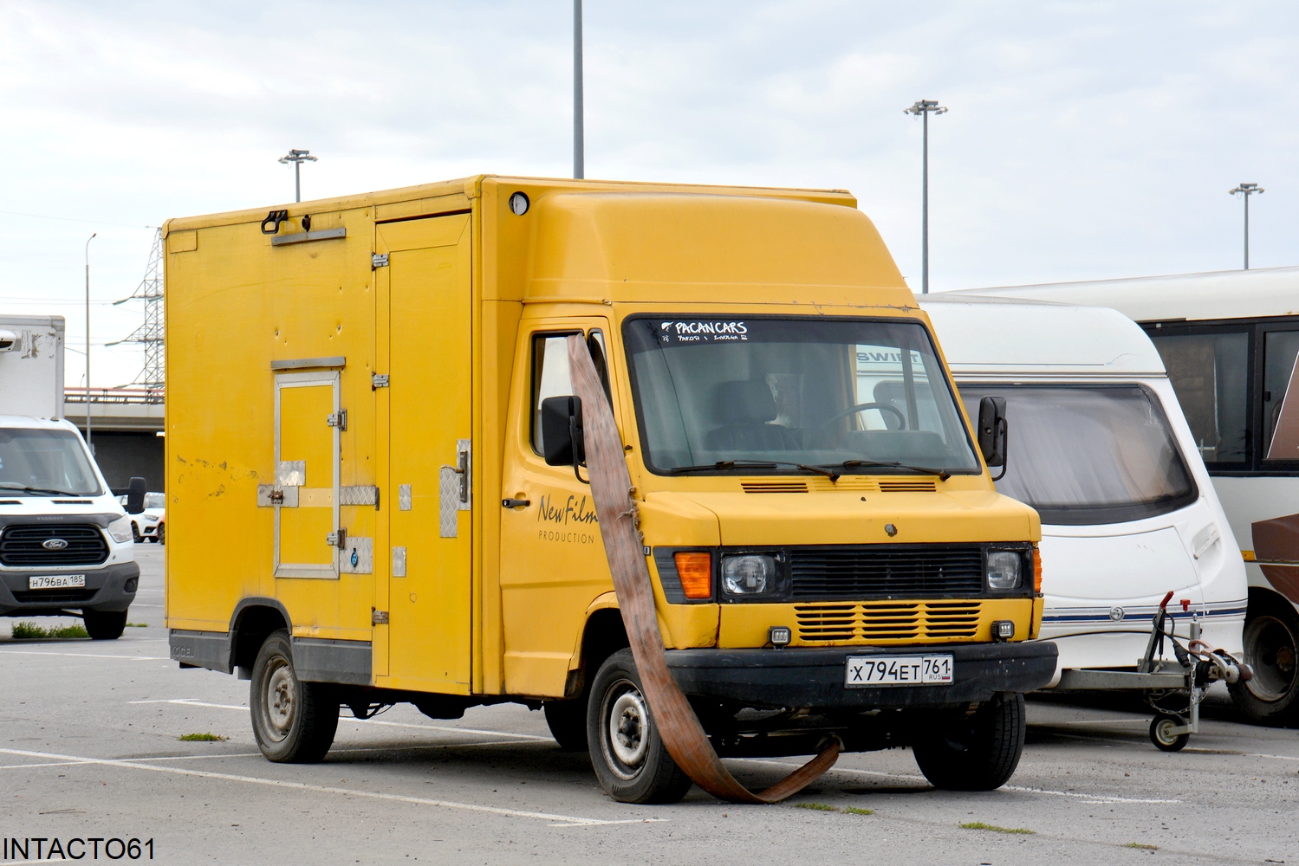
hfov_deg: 18.2
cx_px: 650
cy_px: 433
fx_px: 4060
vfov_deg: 12.2
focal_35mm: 112
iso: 125
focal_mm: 75
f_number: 8
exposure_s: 1/250
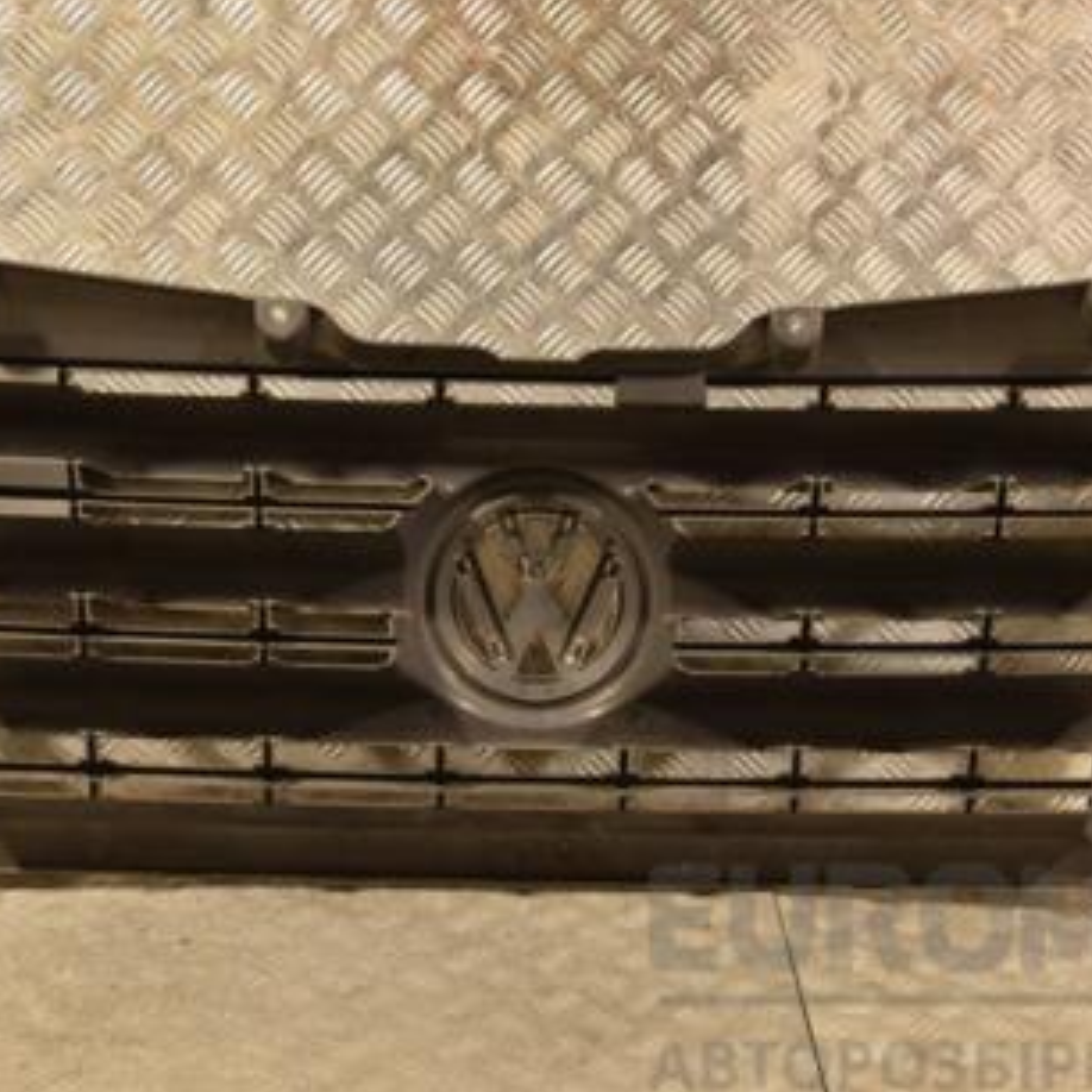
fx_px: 1963
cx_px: 582
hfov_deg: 31.1
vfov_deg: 31.0
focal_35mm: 55
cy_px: 443
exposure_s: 1/100
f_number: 5
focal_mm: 22
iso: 800
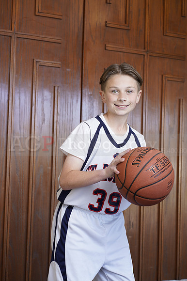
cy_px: 140
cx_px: 94
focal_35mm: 85
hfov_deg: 16.1
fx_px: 663
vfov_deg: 23.9
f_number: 5.6
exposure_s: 1/60
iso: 200
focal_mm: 85
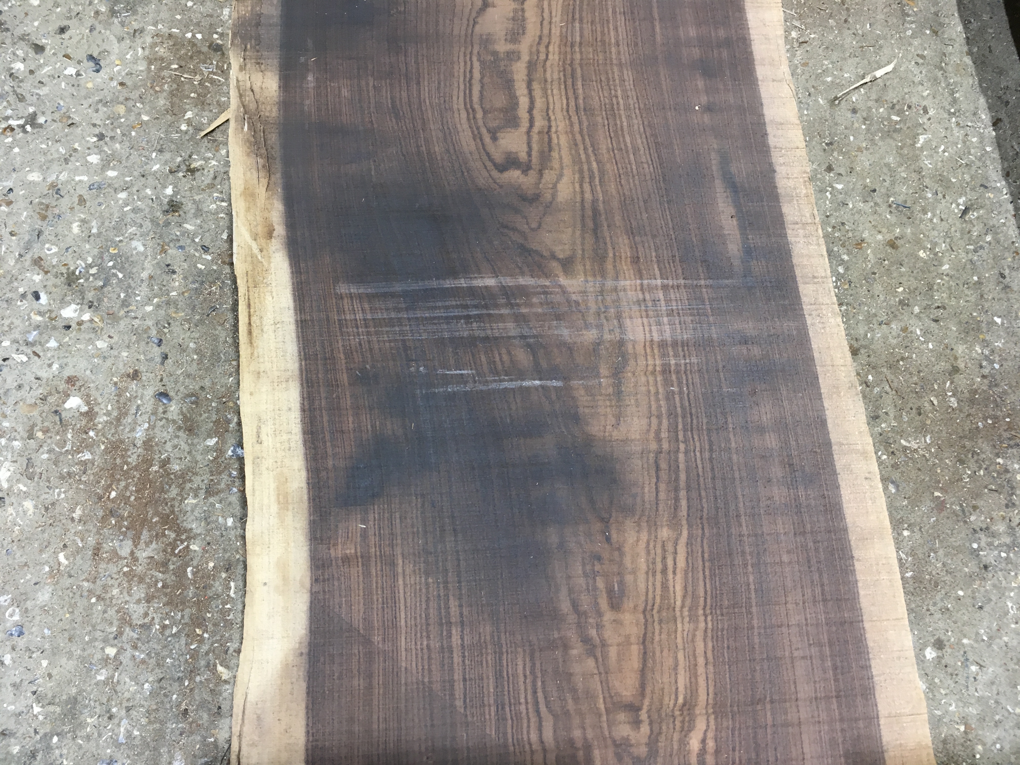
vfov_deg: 48.2
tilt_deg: -72.0
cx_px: 510
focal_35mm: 29
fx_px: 855
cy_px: 382
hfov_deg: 61.7
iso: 80
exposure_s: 1/33
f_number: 2.2
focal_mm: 4.15
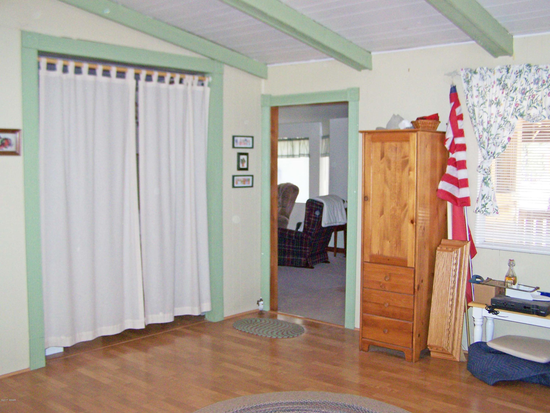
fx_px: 604
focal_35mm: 38
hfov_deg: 49.0
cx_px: 275
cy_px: 206
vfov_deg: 37.7
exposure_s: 1/60
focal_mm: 6.3
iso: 160
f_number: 2.8
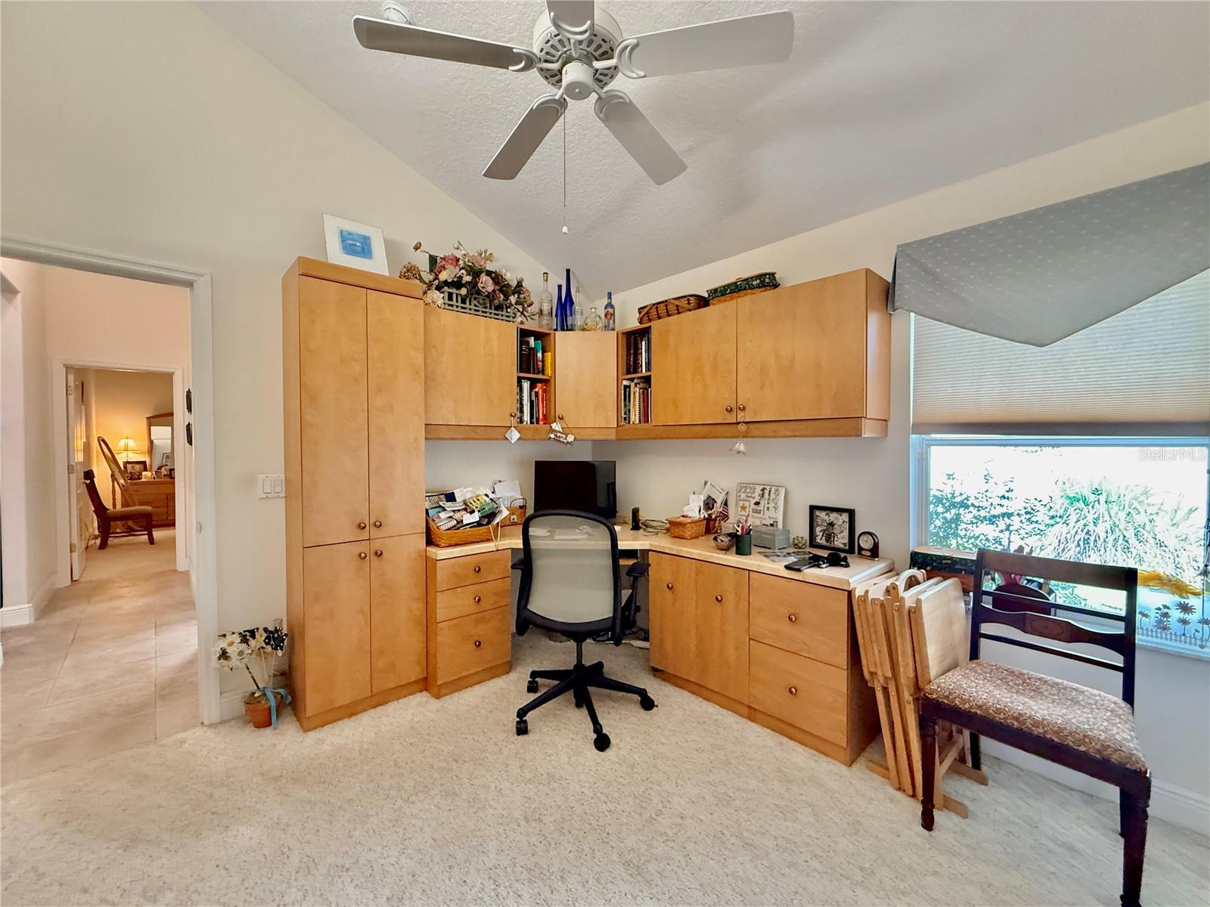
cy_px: 454
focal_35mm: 14
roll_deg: -0.7
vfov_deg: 85.7
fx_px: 489
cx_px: 605
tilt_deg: -0.7
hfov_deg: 102.1
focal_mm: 2.22
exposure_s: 1/60
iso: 640
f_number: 2.2
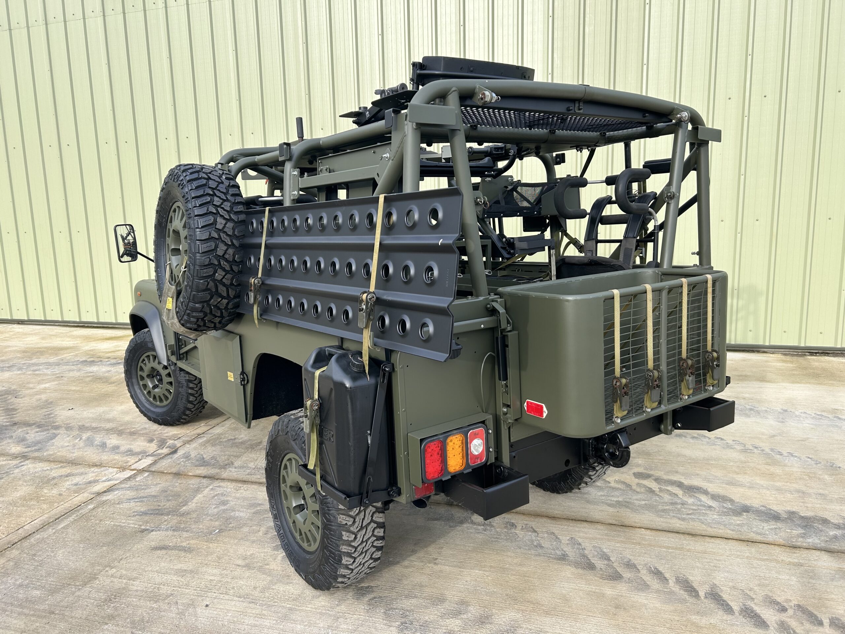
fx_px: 635
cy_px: 317
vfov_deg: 53.1
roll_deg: +1.9
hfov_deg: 67.3
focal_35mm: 26
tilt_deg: -10.0
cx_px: 422
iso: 50
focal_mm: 5.7
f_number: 1.5
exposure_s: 1/748
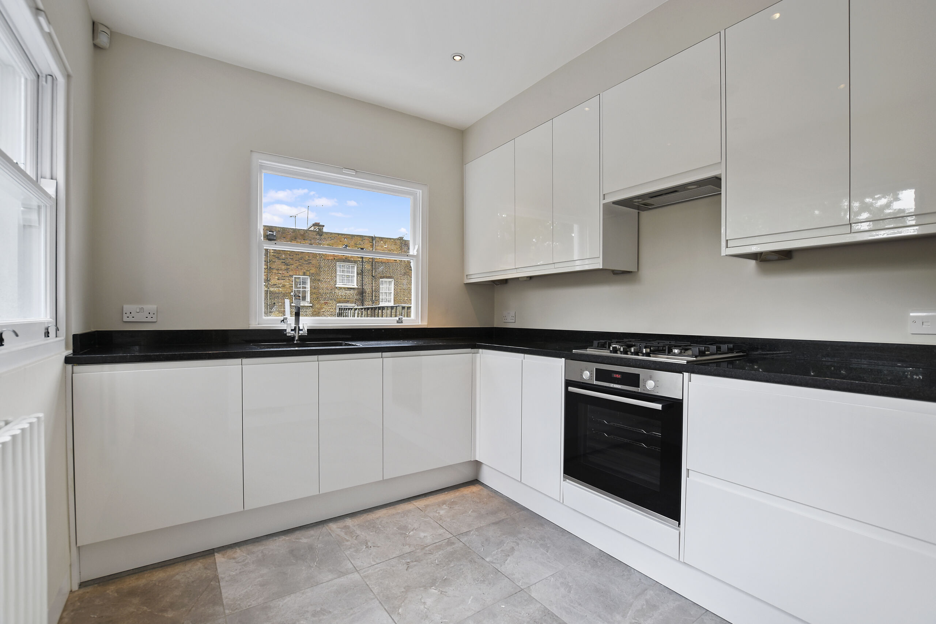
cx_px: 468
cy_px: 312
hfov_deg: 100.4
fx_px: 390
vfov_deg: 77.4
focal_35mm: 15
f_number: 5.6
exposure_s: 1/20
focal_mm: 10
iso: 250
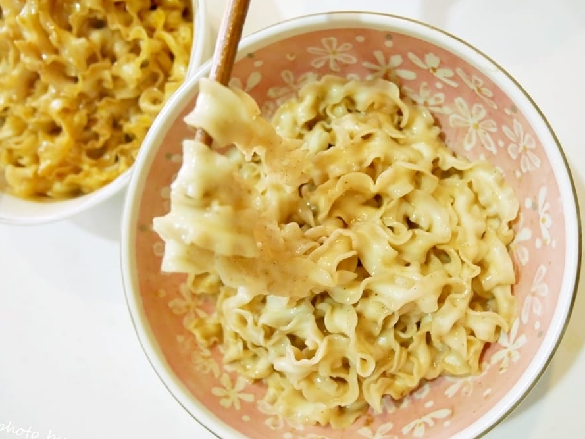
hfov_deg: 65.2
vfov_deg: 51.3
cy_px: 230
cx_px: 315
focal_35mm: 27
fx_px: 456
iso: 3200
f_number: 3.5
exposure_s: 1/30
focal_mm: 12
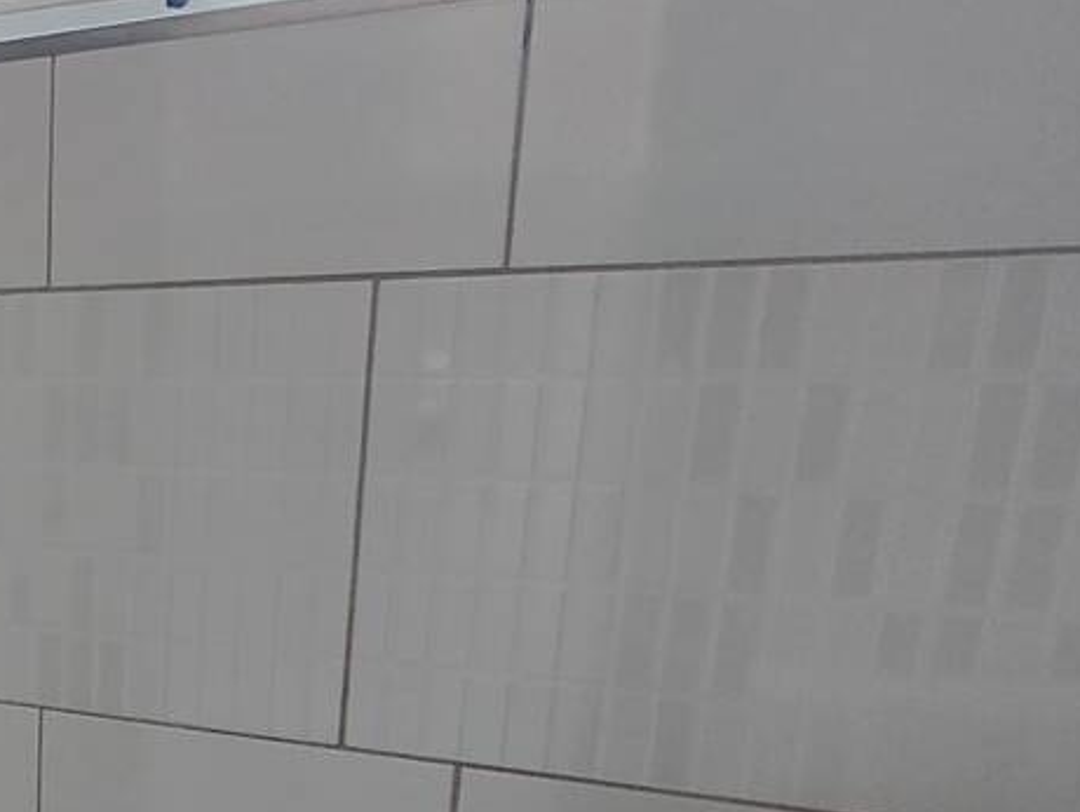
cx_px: -185
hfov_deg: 32.2
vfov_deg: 27.8
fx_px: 1562
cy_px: 772
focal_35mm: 50
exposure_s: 1/30
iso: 106
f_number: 2.2
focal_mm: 1.65
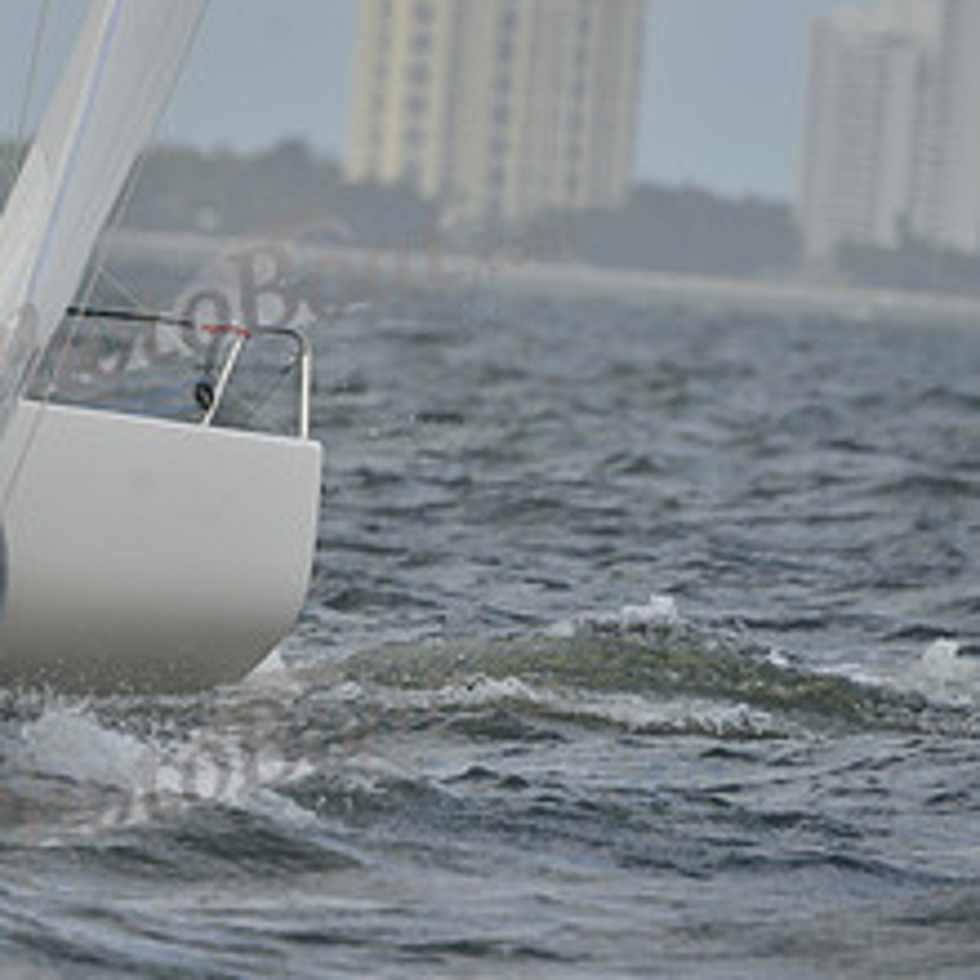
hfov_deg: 2.2
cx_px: -276
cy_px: 131
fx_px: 25880
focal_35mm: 808
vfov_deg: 2.2
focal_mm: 360
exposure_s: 1/1600
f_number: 8
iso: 400
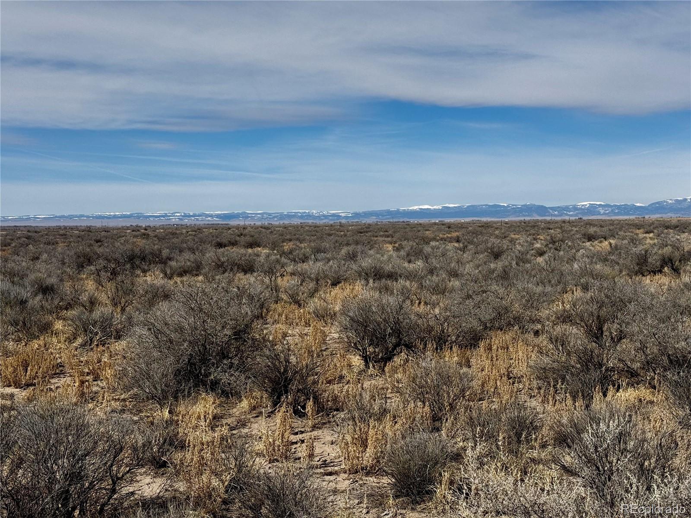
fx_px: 958
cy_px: 259
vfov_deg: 30.3
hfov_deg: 39.7
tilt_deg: -4.0
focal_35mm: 48
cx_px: 346
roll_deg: +0.6
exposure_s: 1/7937
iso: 80
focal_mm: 6.76
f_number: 1.78
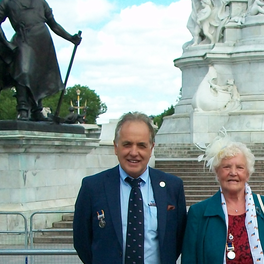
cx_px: 310
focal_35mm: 96
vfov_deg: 17.7
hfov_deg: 17.3
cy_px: 258
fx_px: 828
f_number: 2.8
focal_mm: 5.7
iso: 80
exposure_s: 1/640
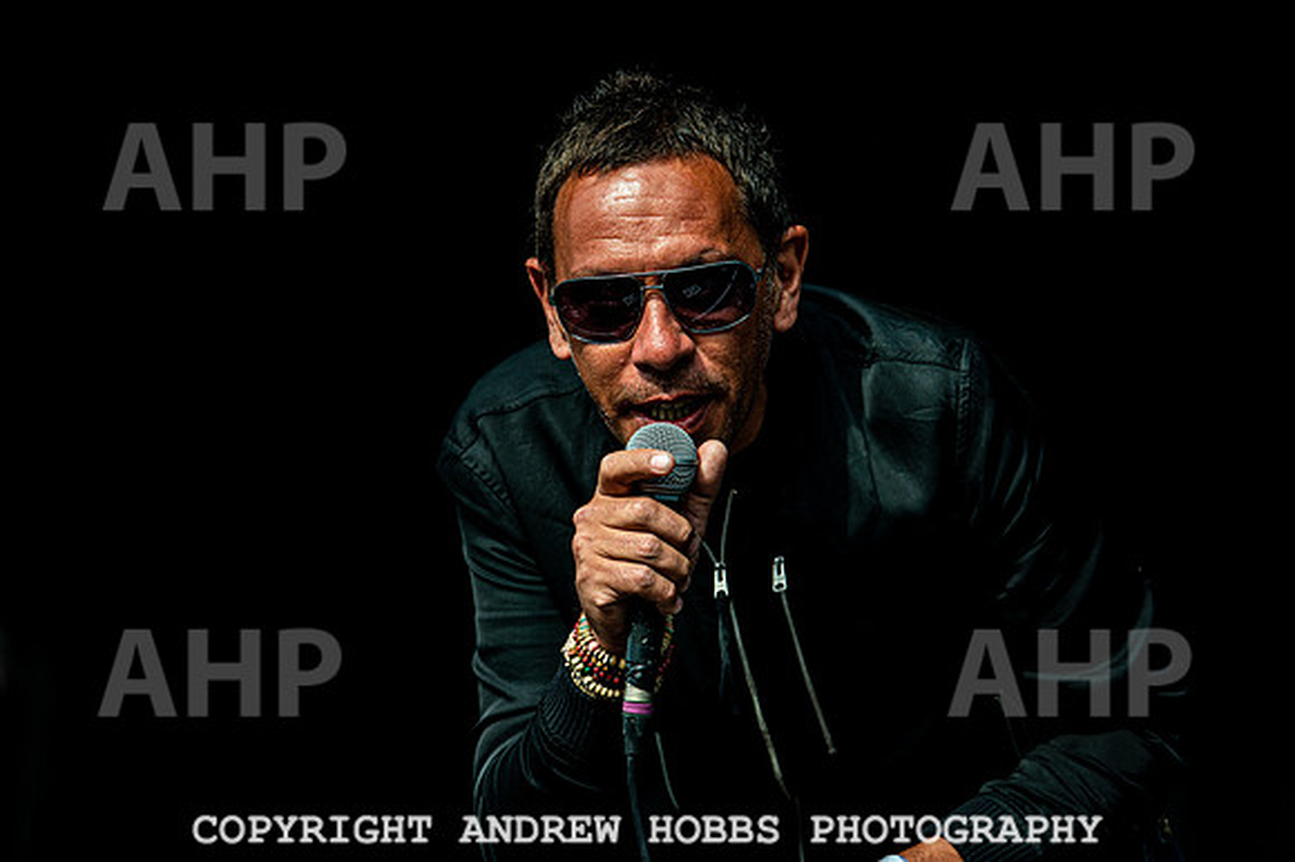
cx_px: 675
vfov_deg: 8.0
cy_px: 412
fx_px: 6187
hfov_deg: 11.9
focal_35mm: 172
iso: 320
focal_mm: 165
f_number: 5
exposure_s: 1/800
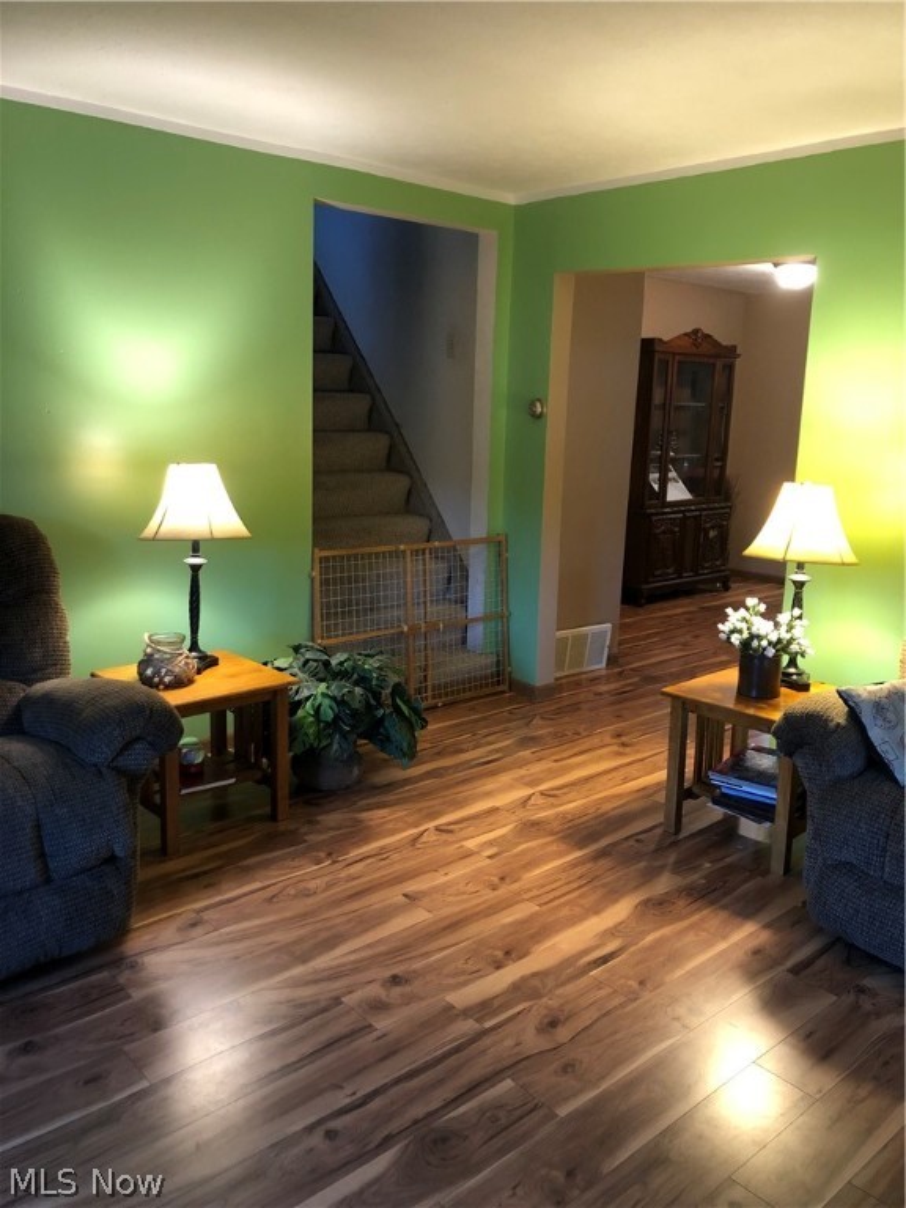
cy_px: 604
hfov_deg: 49.7
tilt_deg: -12.6
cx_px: 453
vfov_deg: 63.4
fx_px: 977
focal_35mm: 28
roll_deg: -2.2
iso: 100
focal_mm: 3.99
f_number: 1.8
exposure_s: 1/13
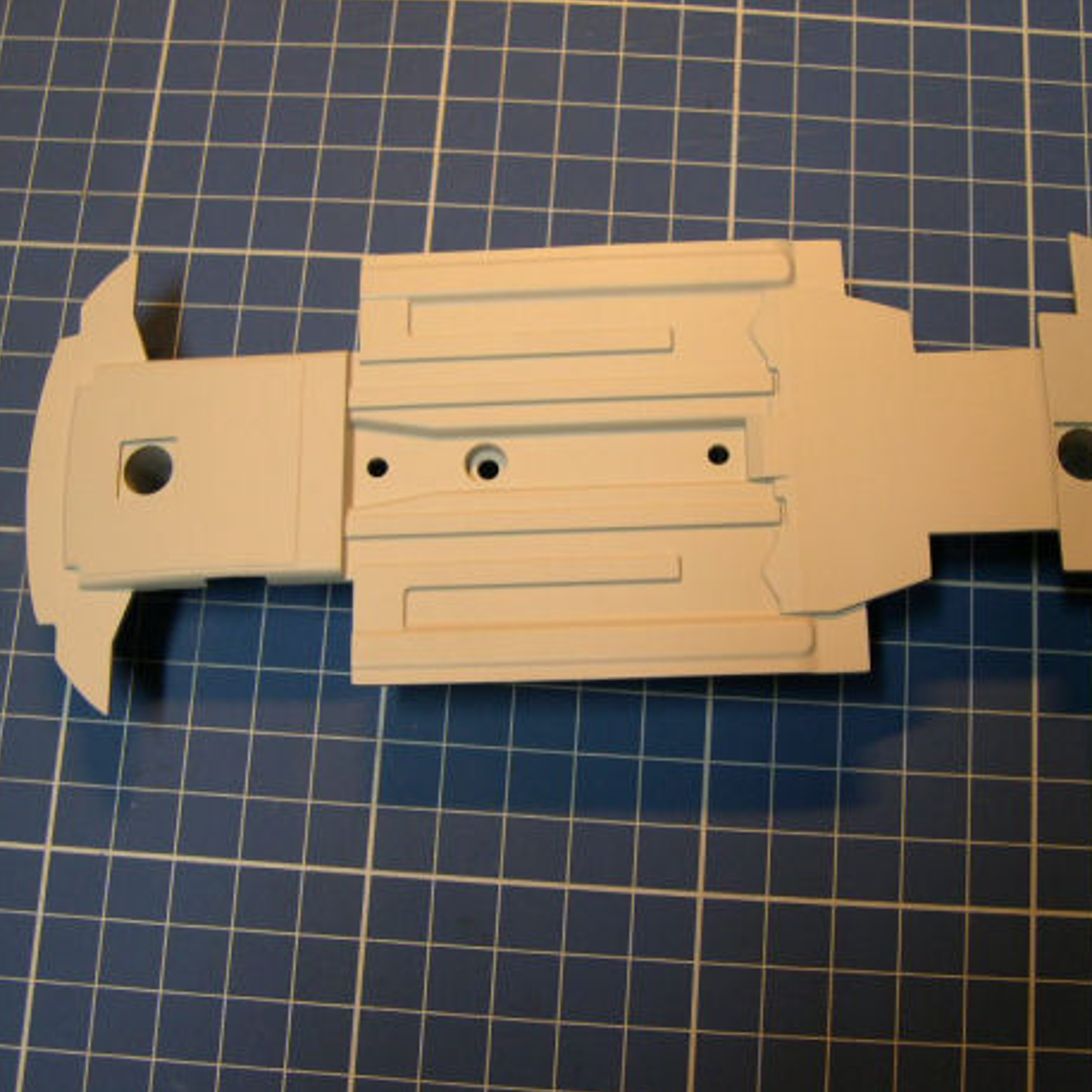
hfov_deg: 37.5
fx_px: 1606
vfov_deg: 37.6
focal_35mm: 45
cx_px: 577
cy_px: 547
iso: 100
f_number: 2.8
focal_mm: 8
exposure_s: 1/22.7
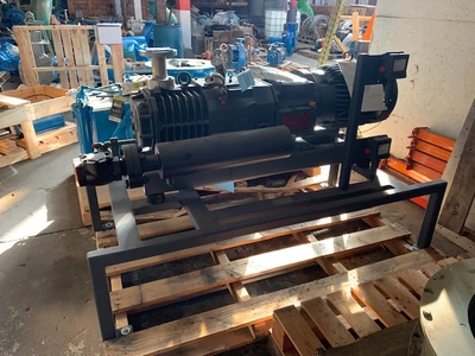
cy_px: 178
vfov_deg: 53.1
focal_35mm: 26
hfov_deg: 67.3
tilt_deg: -24.0
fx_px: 357
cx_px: 238
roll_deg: -0.5
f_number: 1.8
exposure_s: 1/60
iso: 125
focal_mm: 4.25
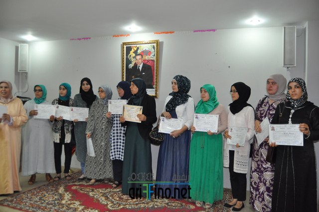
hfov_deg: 67.4
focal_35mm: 27
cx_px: 160
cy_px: 106
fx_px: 239
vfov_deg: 47.8
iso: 800
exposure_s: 1/60
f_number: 3.5
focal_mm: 18
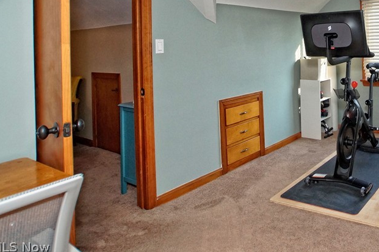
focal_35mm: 29
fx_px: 304
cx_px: 319
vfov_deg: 42.2
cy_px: 37
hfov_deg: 57.6
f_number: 4.5
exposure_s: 1/160
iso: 1000
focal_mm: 11
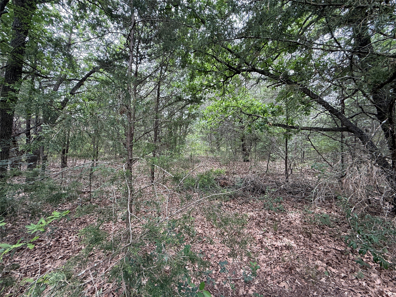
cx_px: 198
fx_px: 160
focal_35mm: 14
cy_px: 148
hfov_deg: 102.1
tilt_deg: -0.2
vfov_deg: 85.7
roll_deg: -0.5
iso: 64
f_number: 2.2
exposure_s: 1/99
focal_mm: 2.22
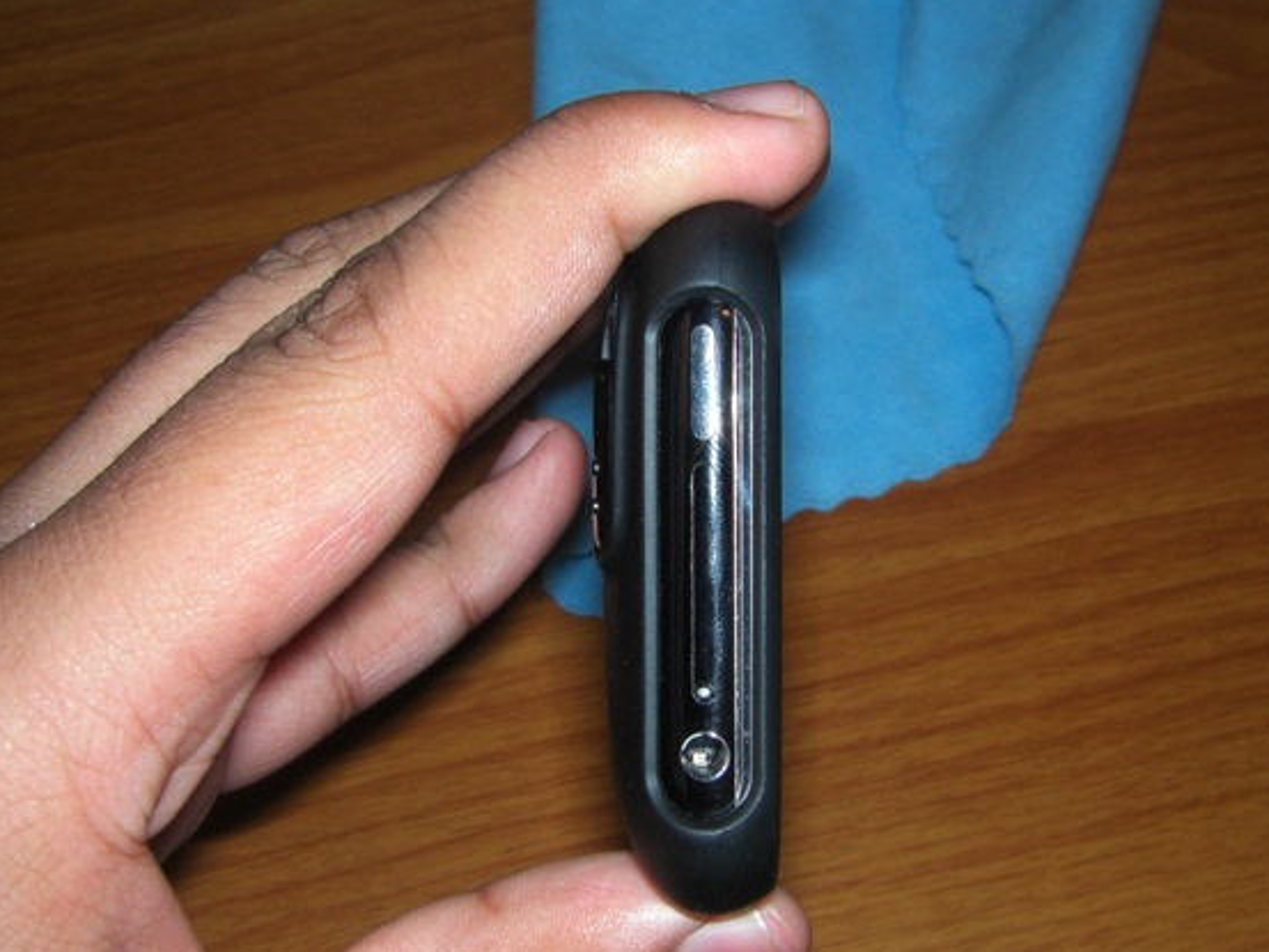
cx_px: 675
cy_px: 532
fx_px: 2017
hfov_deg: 34.9
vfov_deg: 26.6
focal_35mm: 55
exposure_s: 1/60
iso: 64
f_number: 4.6
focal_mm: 6.3
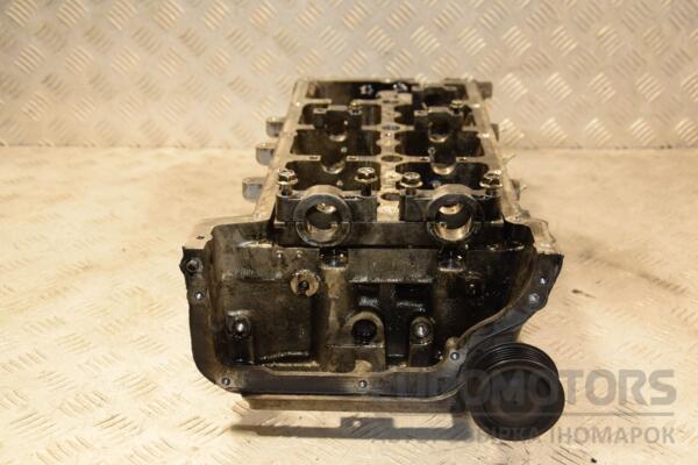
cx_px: 349
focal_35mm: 51
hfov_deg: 38.9
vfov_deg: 26.5
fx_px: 989
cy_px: 232
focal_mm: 34
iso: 800
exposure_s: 1/125
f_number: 5
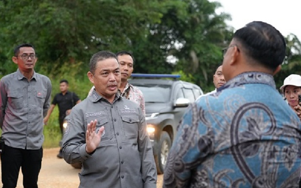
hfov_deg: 32.5
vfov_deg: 20.6
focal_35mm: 63
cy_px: 101
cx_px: 151
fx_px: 517
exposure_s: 1/160
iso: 5000
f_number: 4
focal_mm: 61
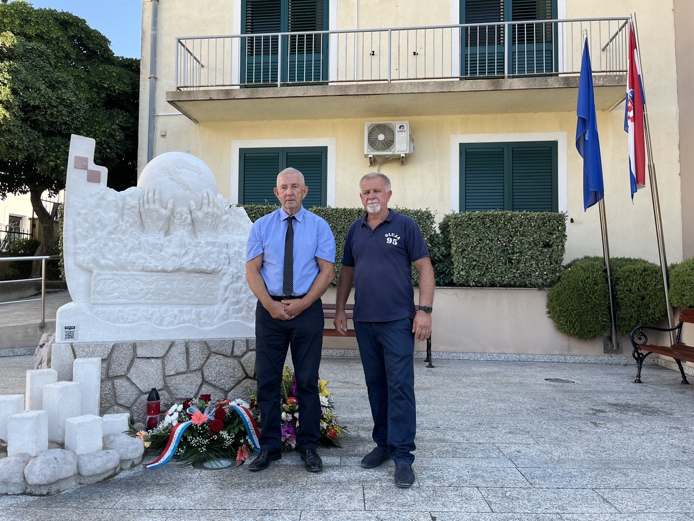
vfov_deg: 53.1
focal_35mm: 26
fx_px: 521
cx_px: 347
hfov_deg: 67.3
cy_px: 260
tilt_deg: +5.7
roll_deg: -1.2
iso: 50
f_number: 1.6
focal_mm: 5.1
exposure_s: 1/718
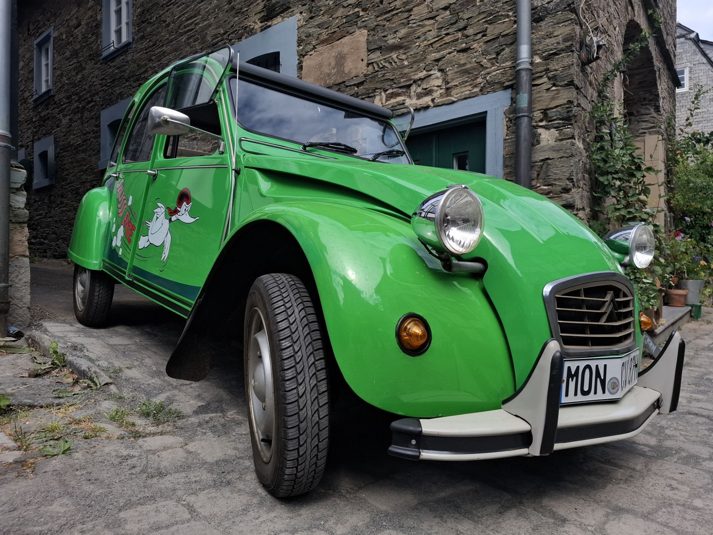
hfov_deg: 73.9
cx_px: 356
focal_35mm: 23
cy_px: 268
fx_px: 474
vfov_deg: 58.9
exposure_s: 1/1087
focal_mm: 5.54
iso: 50
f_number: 1.8
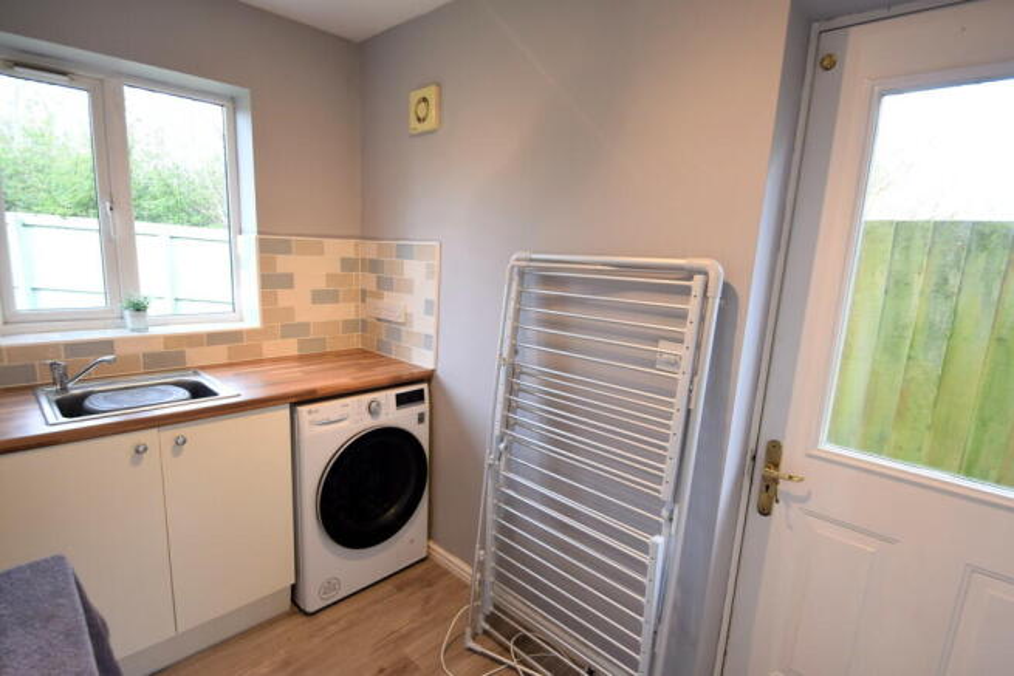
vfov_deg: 77.4
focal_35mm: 15
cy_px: 338
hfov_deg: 100.4
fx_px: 423
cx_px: 507
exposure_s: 1/80
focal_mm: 10
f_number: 4.5
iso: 400
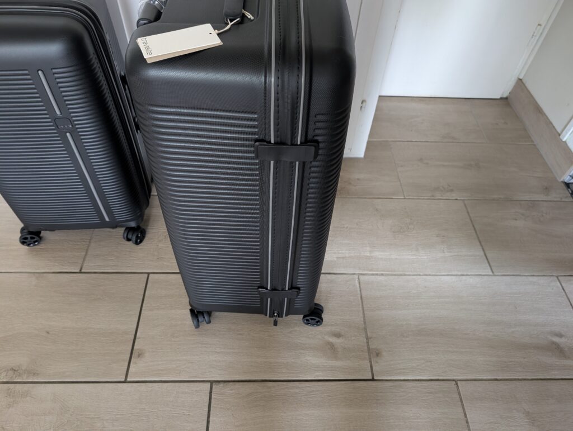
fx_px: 398
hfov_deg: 71.5
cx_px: 286
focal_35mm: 24
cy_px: 216
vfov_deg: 56.9
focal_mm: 6.9
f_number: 1.68
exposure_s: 1/26.2
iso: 555
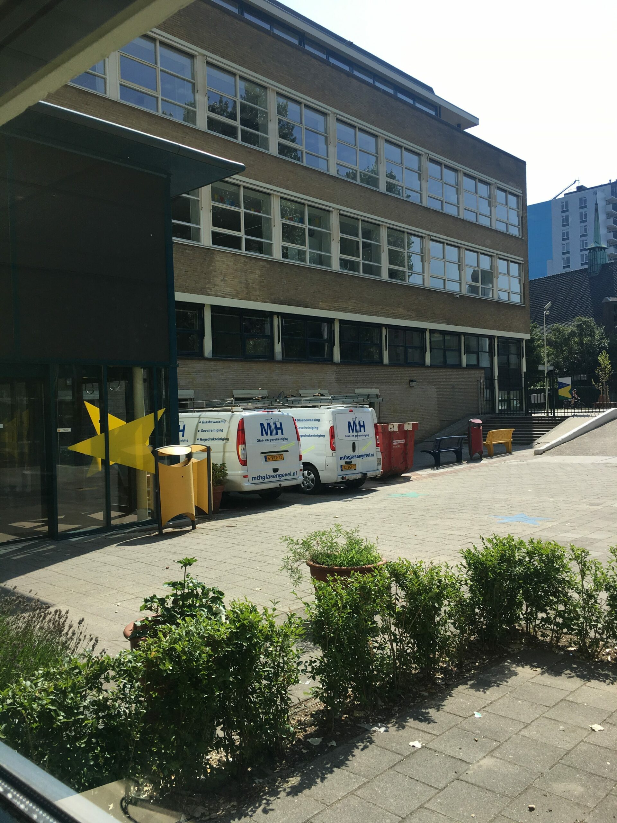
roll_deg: +1.0
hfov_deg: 48.2
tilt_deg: -0.1
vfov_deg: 61.7
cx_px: 308
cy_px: 412
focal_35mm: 29
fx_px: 689
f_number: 2.2
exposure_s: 1/950
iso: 25
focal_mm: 4.15
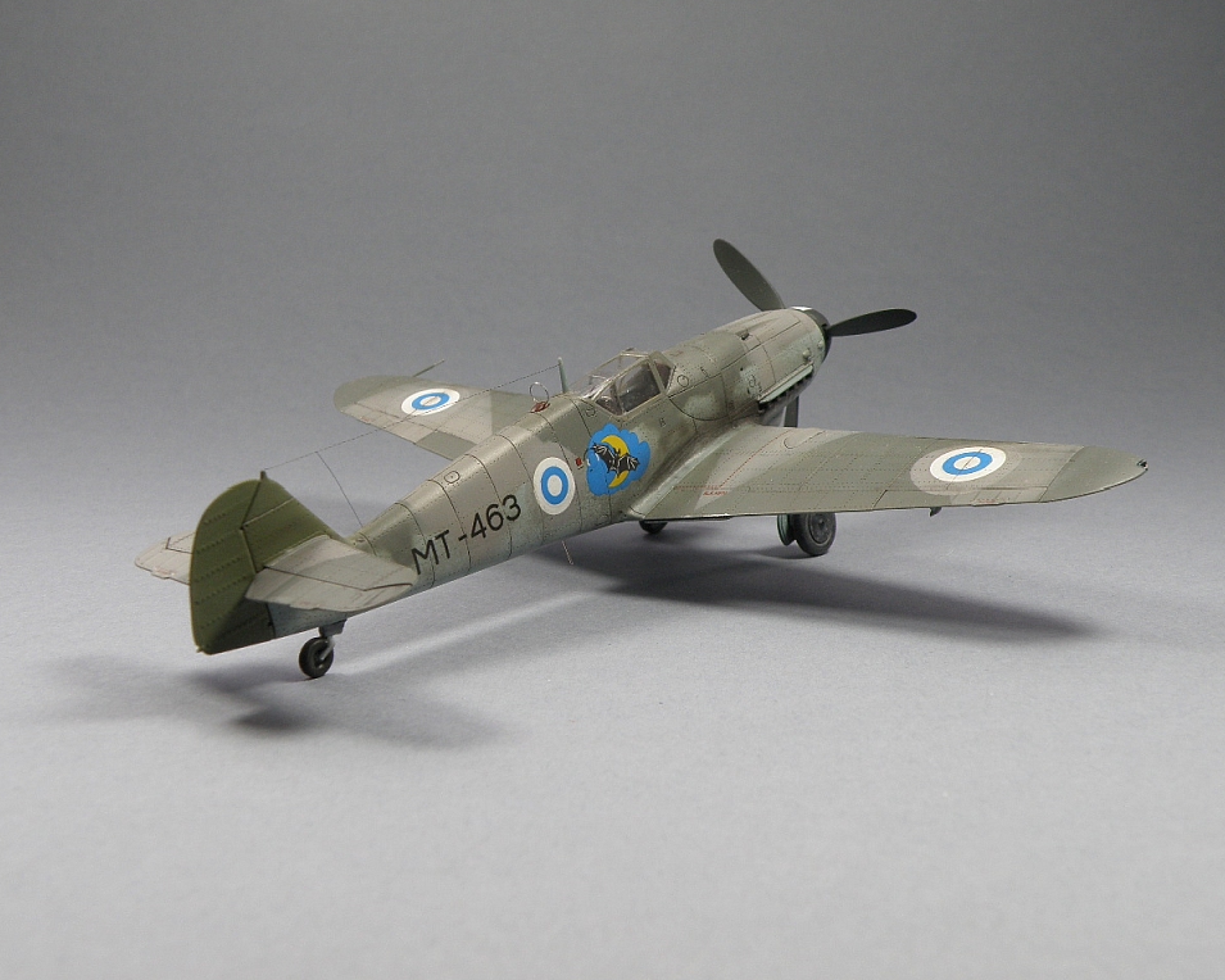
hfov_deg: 41.1
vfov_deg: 33.4
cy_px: 489
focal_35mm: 45
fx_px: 1631
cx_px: 632
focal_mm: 7.68
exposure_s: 1/80
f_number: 4.5
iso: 64
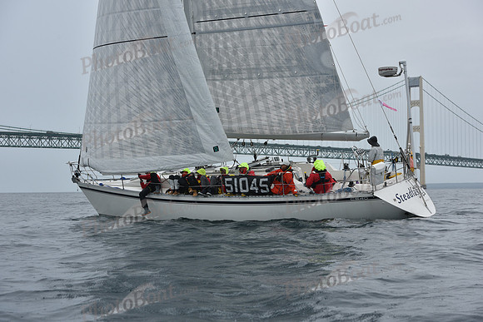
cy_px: 161
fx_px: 939
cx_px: 242
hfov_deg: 28.8
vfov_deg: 19.5
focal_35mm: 70
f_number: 7.1
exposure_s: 1/800
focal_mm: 70
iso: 250
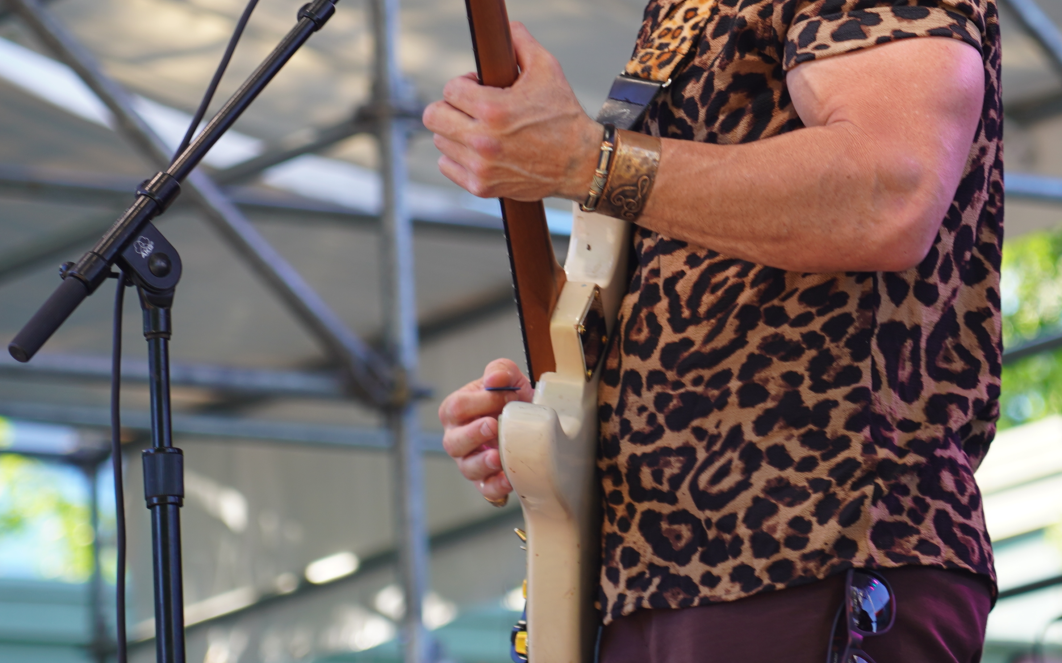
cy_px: 165
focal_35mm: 219
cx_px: 681
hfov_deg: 9.6
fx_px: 6338
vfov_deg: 6.0
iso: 160
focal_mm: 105
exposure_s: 1/125
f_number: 4
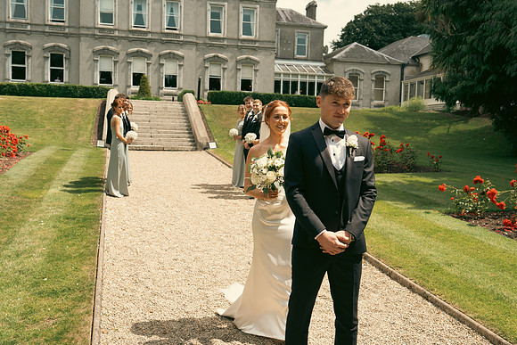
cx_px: 258
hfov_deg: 50.7
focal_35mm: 38
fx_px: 546
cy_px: 172
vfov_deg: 35.1
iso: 50
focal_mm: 38
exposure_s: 1/160
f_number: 5
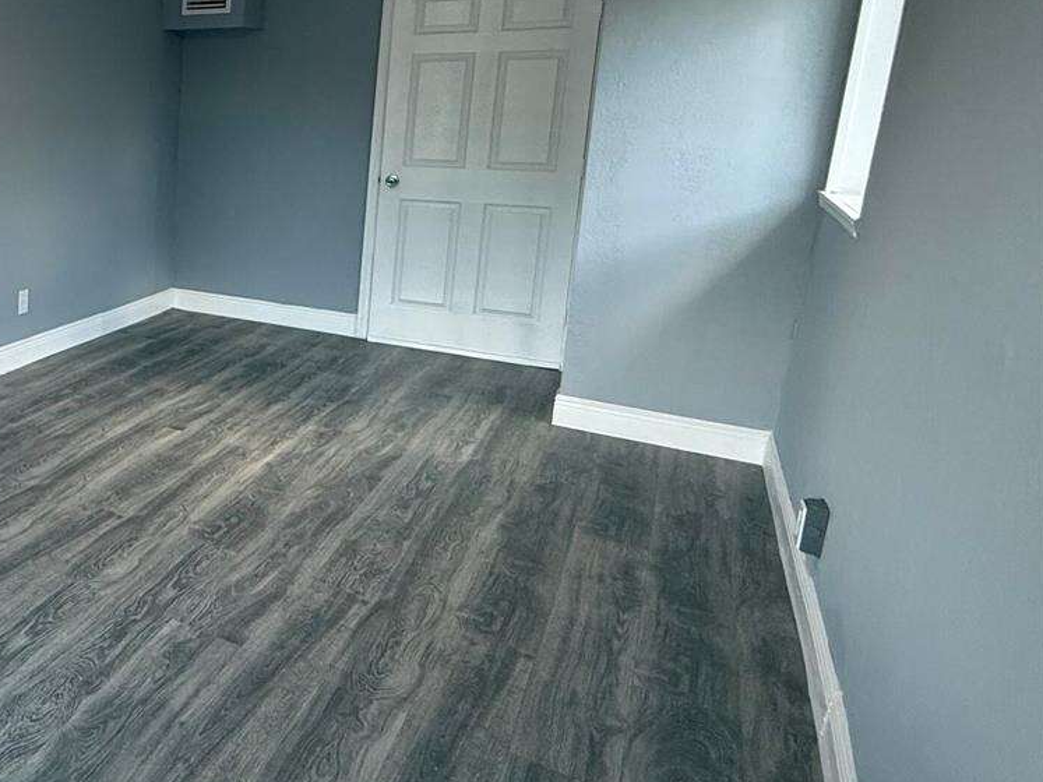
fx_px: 904
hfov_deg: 46.6
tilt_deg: -8.3
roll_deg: -0.2
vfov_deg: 45.9
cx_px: -67
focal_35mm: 30
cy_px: 249
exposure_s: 1/120
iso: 200
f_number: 2.2
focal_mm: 2.22
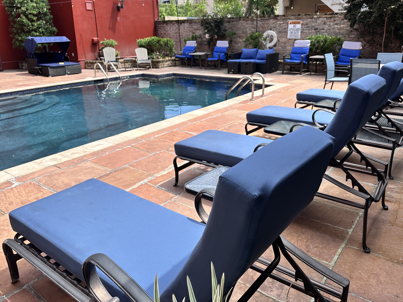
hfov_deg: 63.4
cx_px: 201
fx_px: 326
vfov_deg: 49.7
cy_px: 139
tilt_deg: -17.7
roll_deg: +0.6
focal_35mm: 28
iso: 80
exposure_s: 1/2028
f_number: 1.78
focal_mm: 6.86
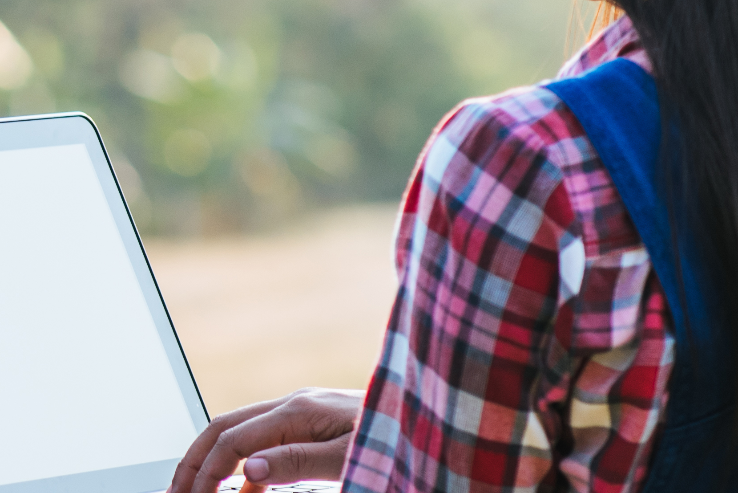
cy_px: 140
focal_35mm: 377
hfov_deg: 5.4
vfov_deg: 3.6
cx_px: -319
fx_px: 7730
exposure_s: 1/320
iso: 100
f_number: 2.8
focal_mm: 85
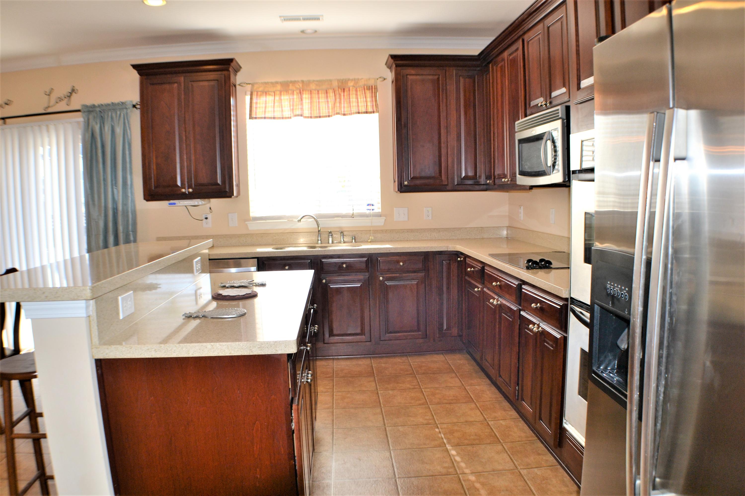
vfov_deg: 40.0
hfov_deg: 57.2
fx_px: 683
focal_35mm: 33
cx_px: 372
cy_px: 248
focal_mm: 22
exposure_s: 1/125
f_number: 4
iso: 320
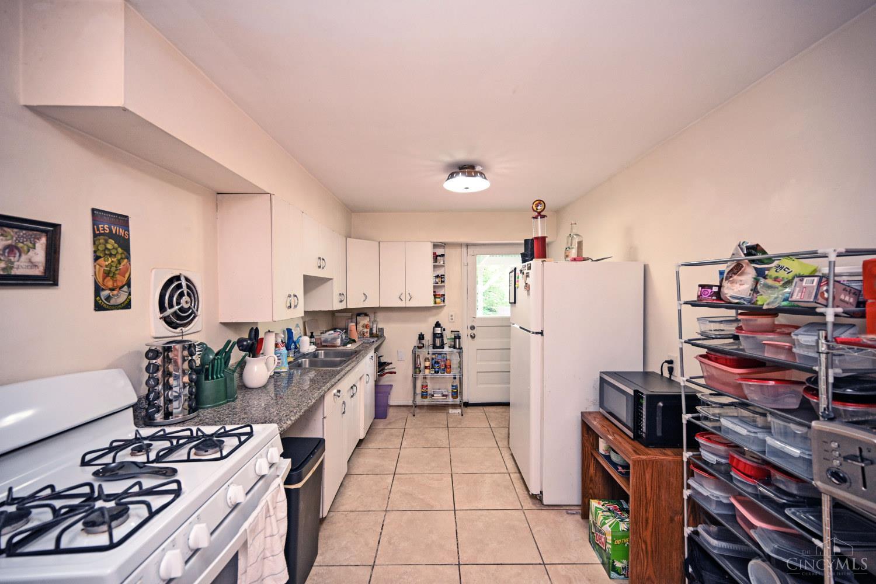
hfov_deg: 104.3
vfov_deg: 81.2
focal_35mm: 14
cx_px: 438
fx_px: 341
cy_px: 292
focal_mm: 14
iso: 1250
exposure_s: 1/60
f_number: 4
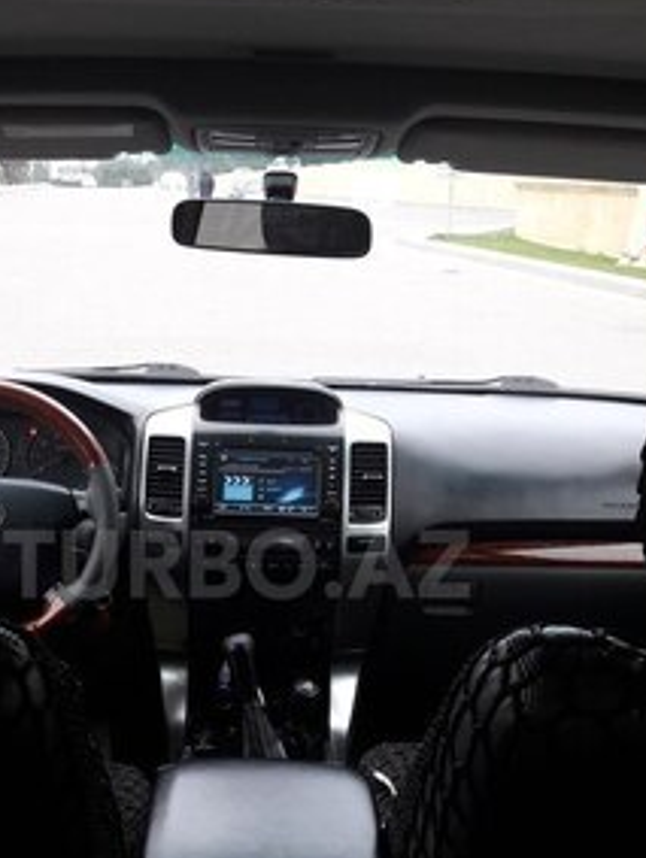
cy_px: 564
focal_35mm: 49
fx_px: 1216
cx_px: 237
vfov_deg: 38.5
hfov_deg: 29.6
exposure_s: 1/33
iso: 80
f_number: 1.9
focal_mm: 3.7
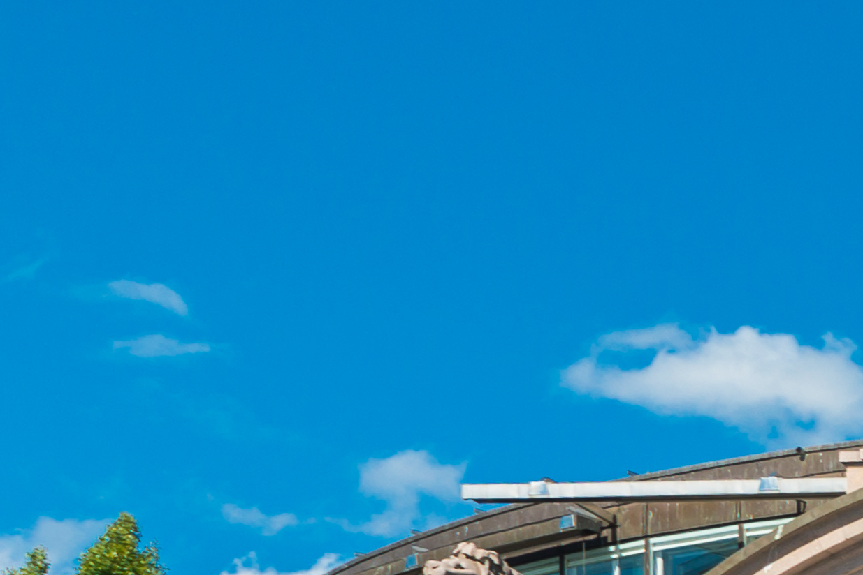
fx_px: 3429
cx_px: 1611
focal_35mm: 143
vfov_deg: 9.6
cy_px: 500
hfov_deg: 12.9
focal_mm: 24
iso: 100
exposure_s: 1/320
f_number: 8
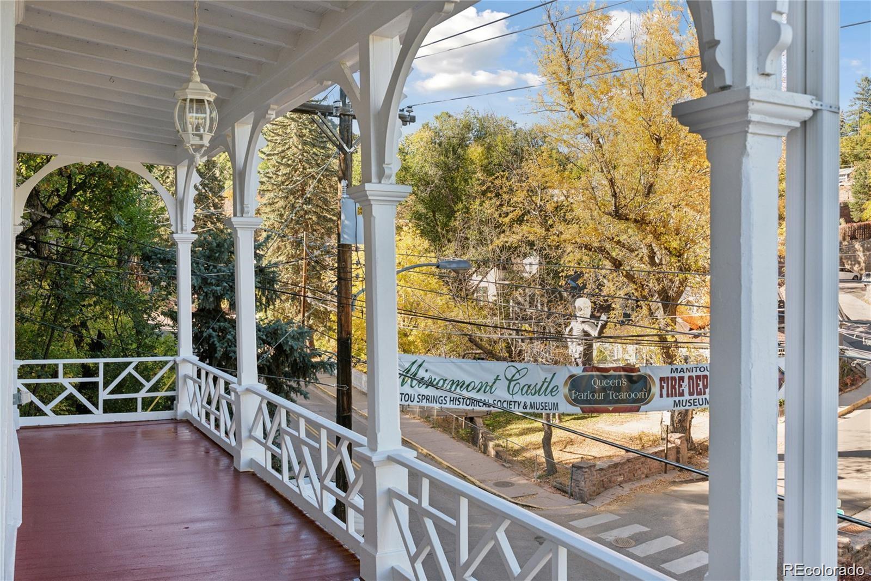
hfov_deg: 58.7
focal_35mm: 32
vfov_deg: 41.1
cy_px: 290
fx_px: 774
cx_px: 436
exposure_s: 1/250
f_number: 8
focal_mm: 32
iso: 400
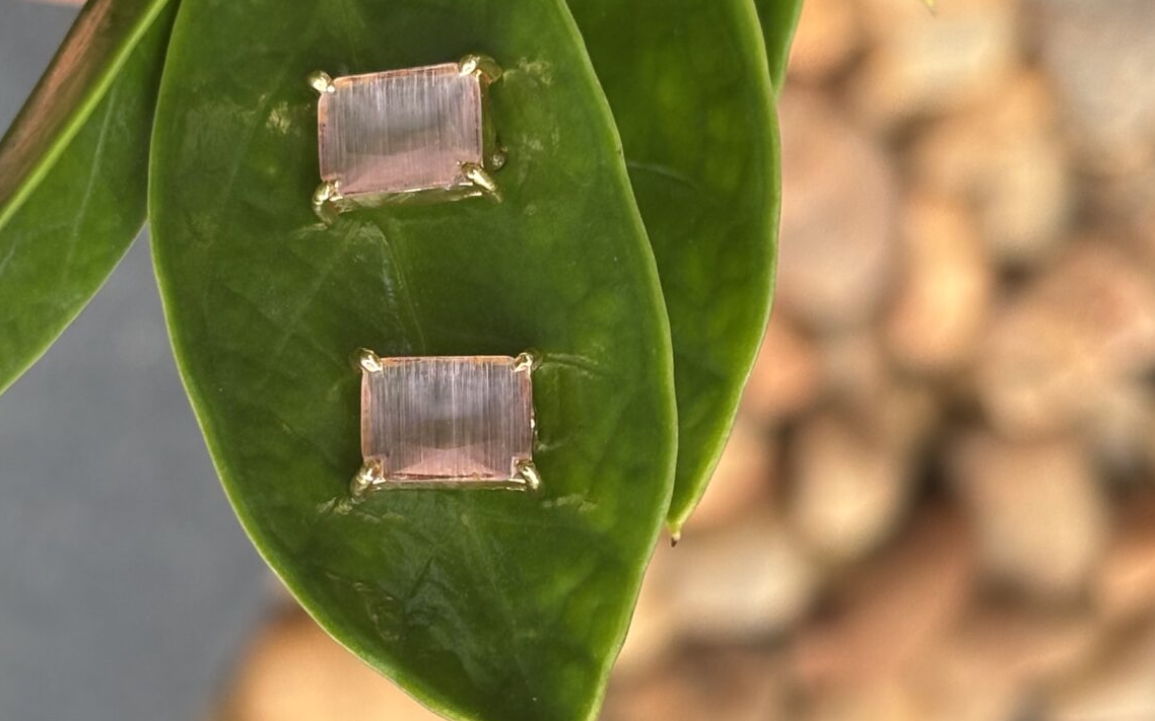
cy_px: 419
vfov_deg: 10.6
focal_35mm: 124
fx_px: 3903
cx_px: 331
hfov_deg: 16.8
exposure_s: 1/187
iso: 32
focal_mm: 5.96
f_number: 1.6
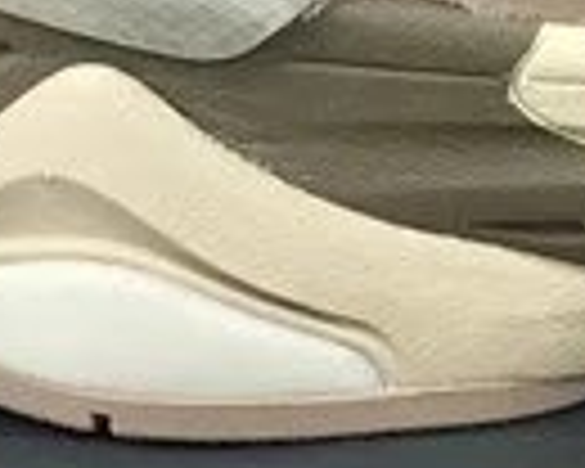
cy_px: 272
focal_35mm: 210
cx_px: 1094
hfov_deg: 8.8
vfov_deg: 7.4
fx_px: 3636
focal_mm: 3.3
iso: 40
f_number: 2.4
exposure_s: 1/100
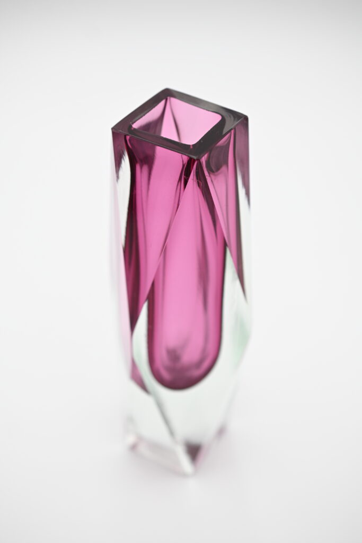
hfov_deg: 22.6
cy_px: 272
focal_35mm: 60
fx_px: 905
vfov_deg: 33.4
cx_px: 181
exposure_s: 1/400
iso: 200
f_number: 3.5
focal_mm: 40
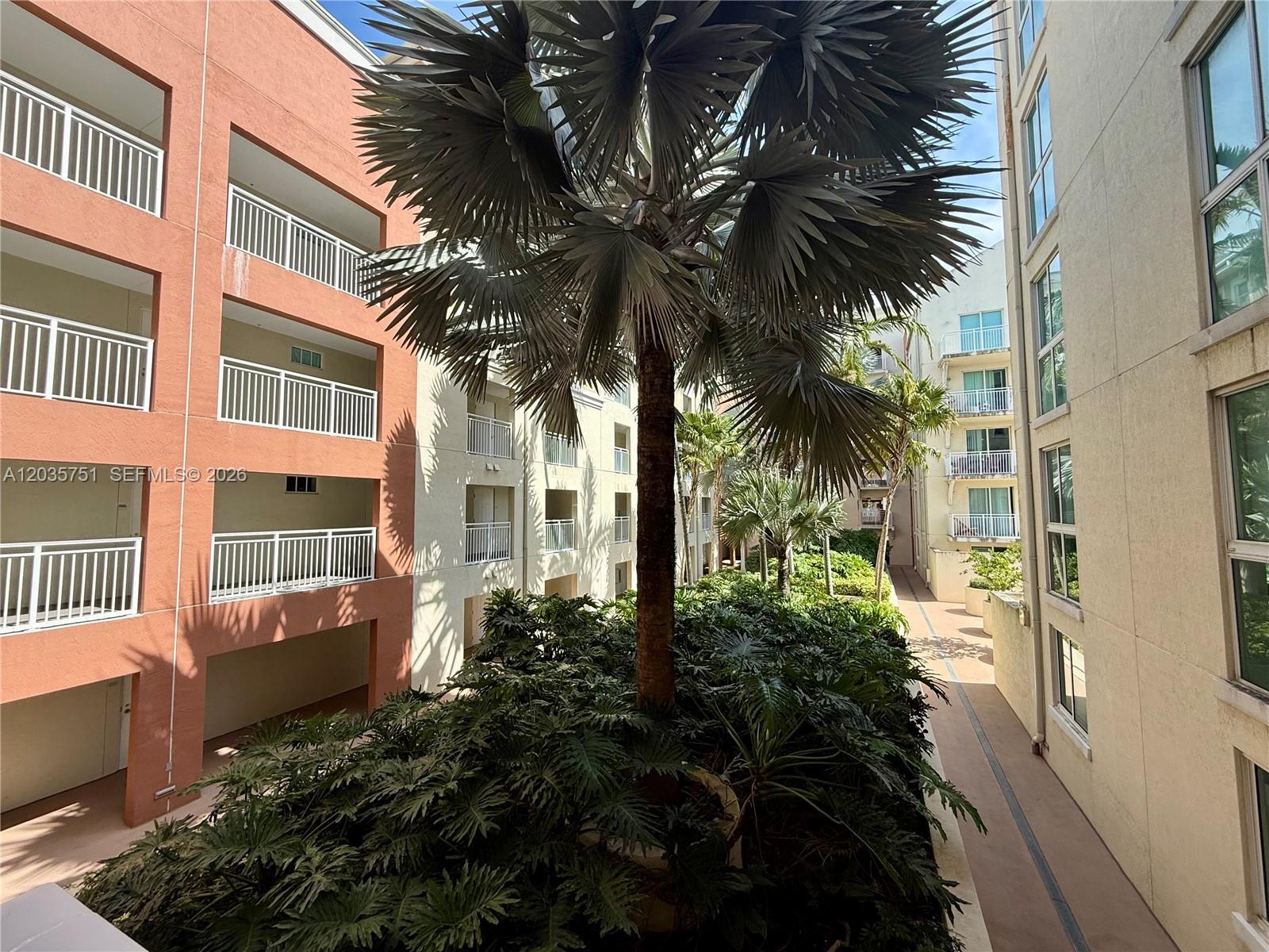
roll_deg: +0.2
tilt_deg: +4.1
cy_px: 476
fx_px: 513
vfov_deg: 85.7
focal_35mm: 14
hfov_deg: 102.1
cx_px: 634
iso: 64
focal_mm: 2.22
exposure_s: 1/914
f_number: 2.2
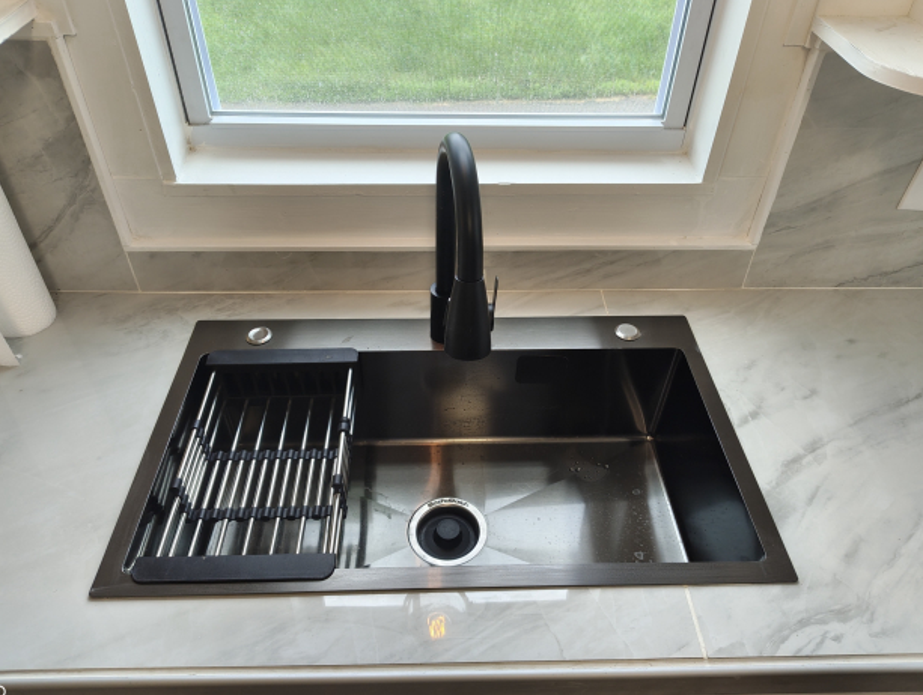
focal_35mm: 26
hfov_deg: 67.2
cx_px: 462
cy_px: 338
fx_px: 694
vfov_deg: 53.2
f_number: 1.88
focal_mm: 5.56
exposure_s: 1/100
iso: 85
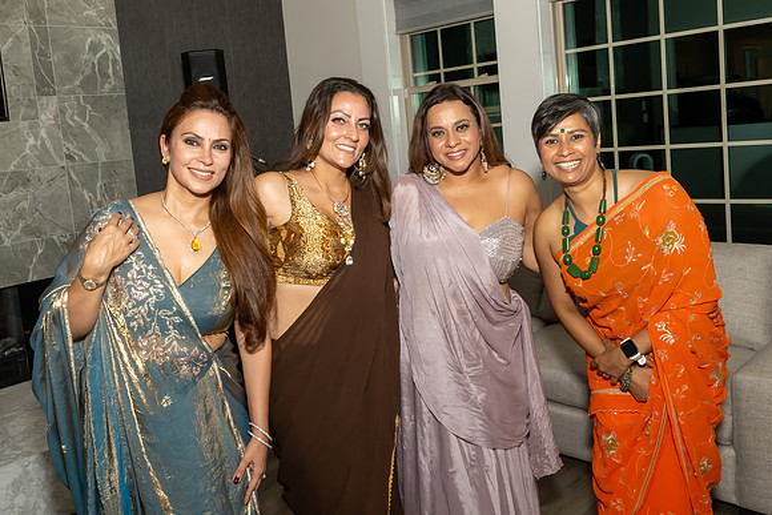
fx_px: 670
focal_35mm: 31
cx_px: 349
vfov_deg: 41.7
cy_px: 193
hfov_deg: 59.8
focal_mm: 17
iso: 1000
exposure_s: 1/250
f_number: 8
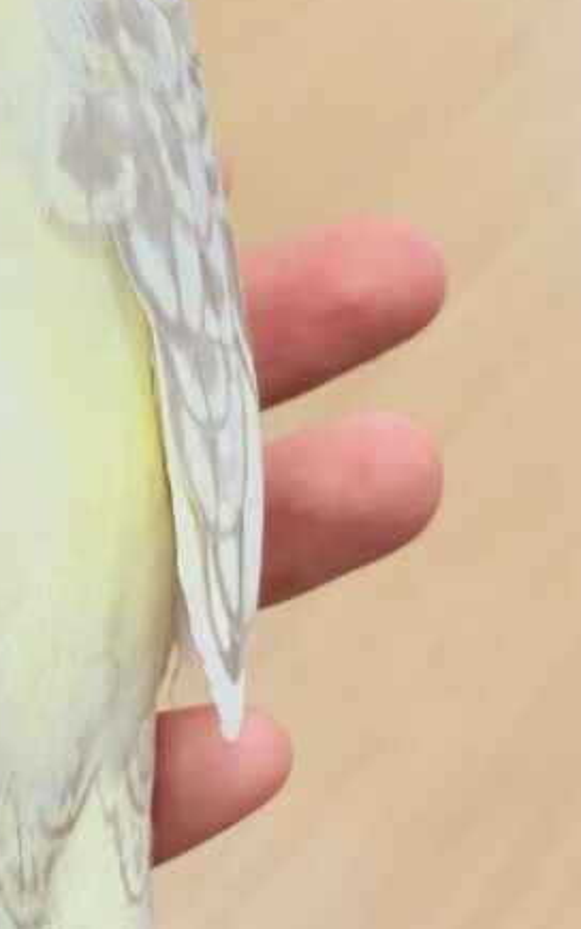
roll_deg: -1.3
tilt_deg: -32.7
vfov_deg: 13.6
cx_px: 51
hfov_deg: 8.6
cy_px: 58
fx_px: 3850
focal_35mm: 152
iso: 40
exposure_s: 1/50
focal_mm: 5.96
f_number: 1.6
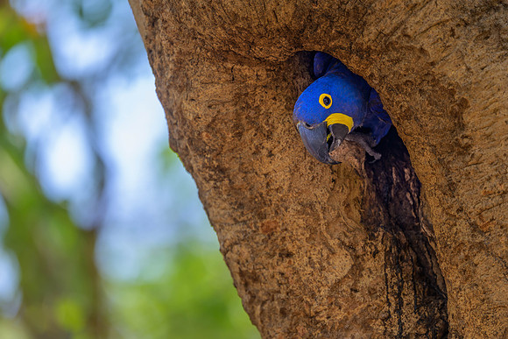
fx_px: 6820
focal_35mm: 483
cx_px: 286
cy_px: 182
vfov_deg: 2.8
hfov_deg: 4.3
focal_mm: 400
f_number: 2.8
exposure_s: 1/400
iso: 110
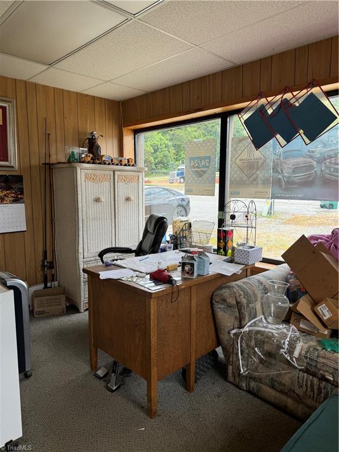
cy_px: 226
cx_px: 170
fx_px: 313
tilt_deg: -7.1
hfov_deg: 56.8
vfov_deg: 71.6
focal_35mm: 24
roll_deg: +0.3
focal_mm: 6.76
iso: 64
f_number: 1.78
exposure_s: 1/147
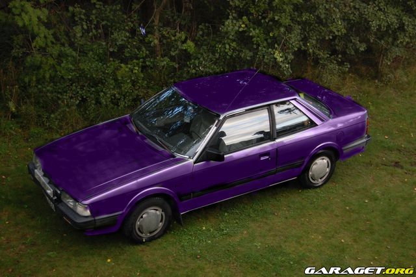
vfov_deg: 23.8
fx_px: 658
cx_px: 208
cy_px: 138
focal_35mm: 57
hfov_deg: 35.1
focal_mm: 38
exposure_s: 1/125
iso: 400
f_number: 5.6
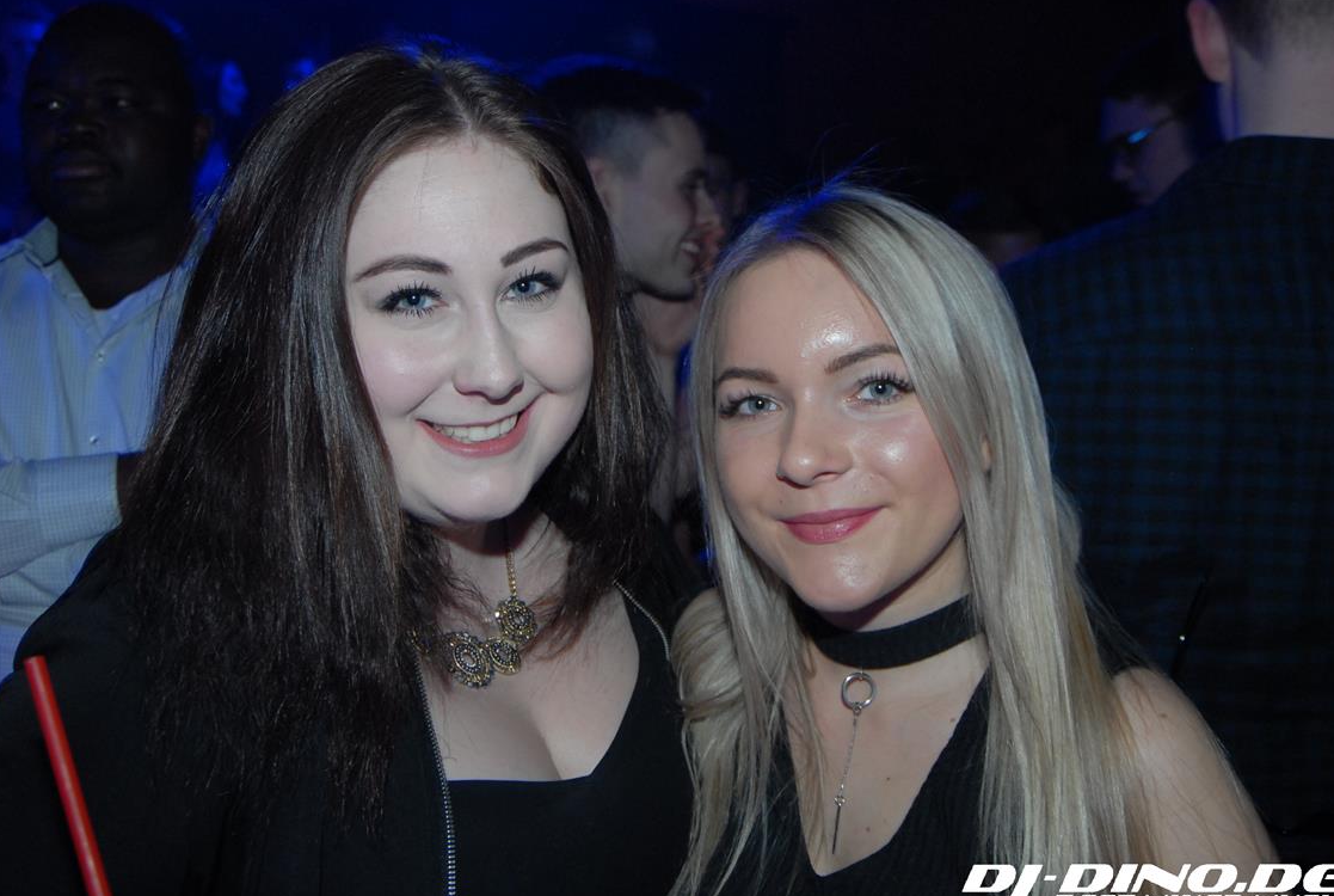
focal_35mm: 43
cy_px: 453
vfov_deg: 31.3
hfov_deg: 45.3
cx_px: 676
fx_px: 1597
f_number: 6.3
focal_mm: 28
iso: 400
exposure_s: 1/15
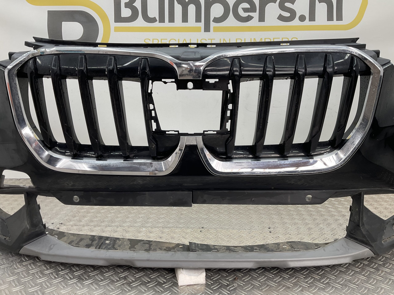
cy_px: 148
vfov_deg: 48.2
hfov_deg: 61.7
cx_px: 197
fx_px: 330
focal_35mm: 29
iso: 25
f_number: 1.8
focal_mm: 3
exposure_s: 1/120
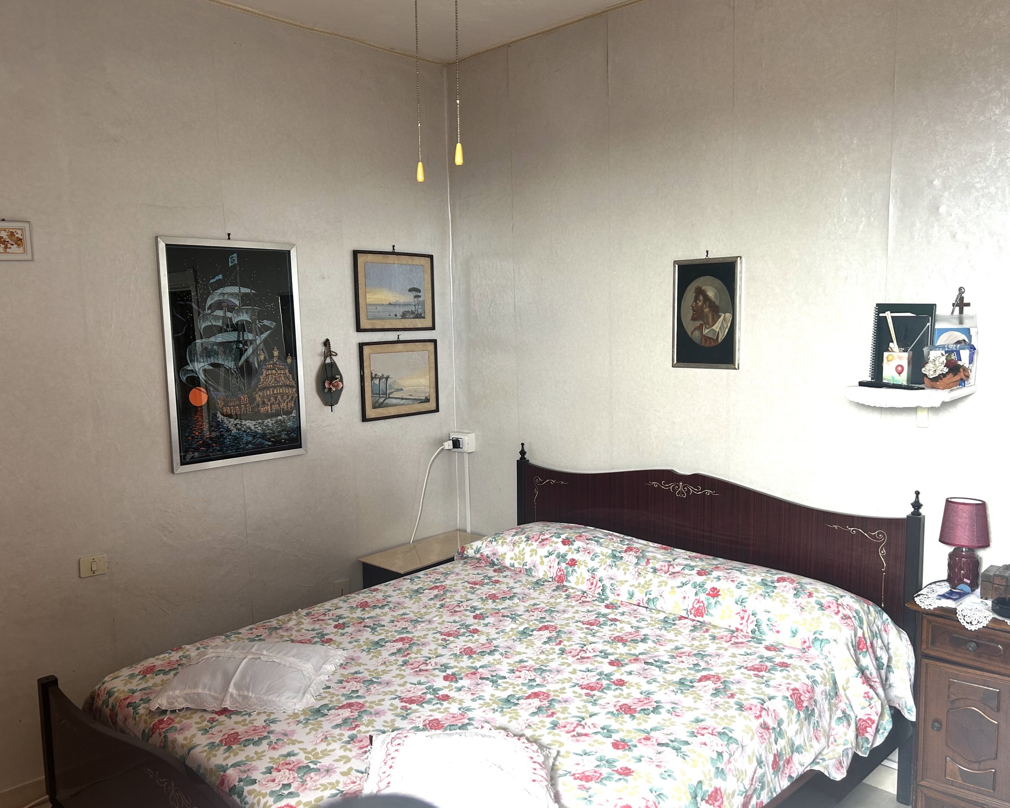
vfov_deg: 51.5
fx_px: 837
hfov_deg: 62.2
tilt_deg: -5.6
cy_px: 402
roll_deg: +0.6
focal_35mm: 28
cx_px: 505
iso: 64
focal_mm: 5.7
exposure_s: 1/121
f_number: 1.5
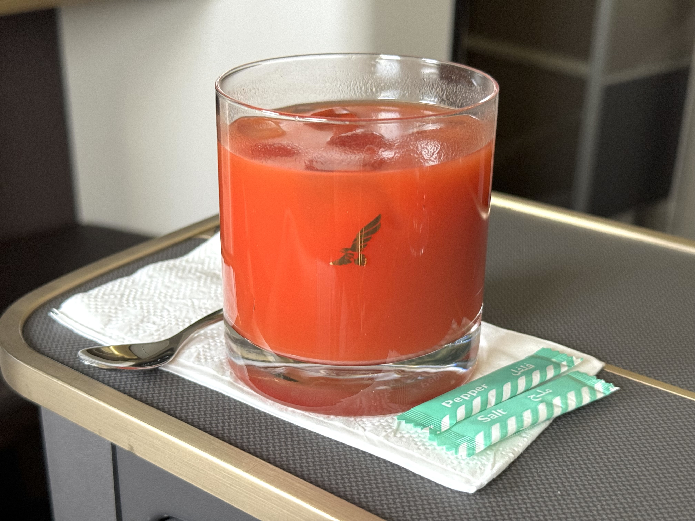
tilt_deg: -21.8
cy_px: 260
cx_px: 348
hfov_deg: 39.7
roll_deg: -0.3
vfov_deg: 30.3
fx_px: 964
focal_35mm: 48
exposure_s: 1/46
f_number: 1.78
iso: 250
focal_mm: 6.86
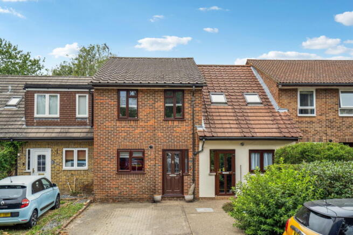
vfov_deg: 43.6
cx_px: 176
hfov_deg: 61.9
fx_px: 294
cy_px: 118
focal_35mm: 30
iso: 640
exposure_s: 1/320
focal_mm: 30
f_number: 5.6
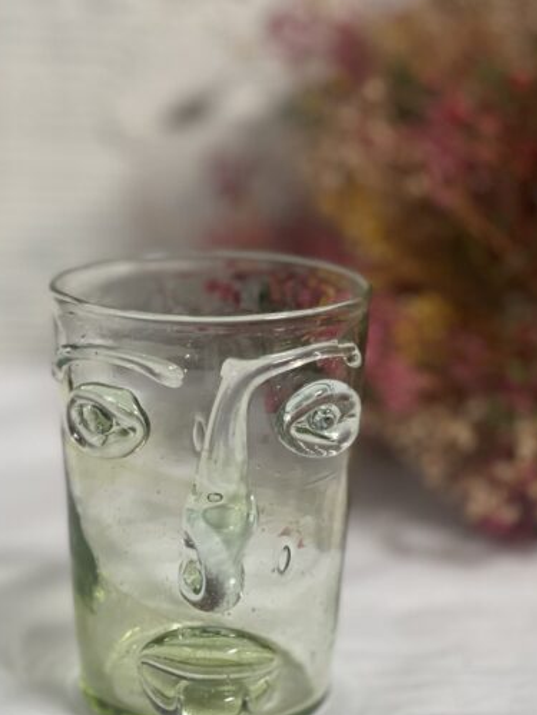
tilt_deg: -8.4
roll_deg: -2.4
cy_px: 343
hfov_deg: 18.0
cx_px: 281
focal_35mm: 82
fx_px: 1696
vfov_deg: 23.8
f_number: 2.2
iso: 250
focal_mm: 7.5
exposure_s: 1/75
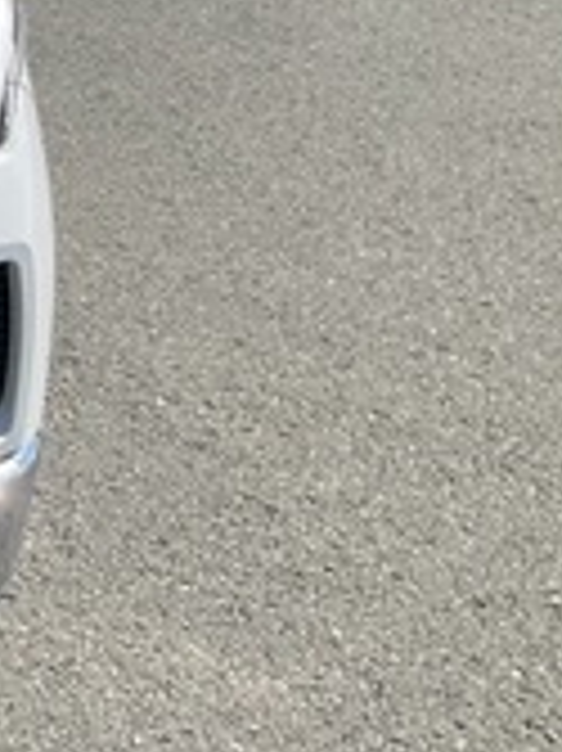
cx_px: -755
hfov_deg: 11.3
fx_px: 2406
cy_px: -59
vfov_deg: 17.2
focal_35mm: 111
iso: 25
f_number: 1.8
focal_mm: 3
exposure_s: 1/2141
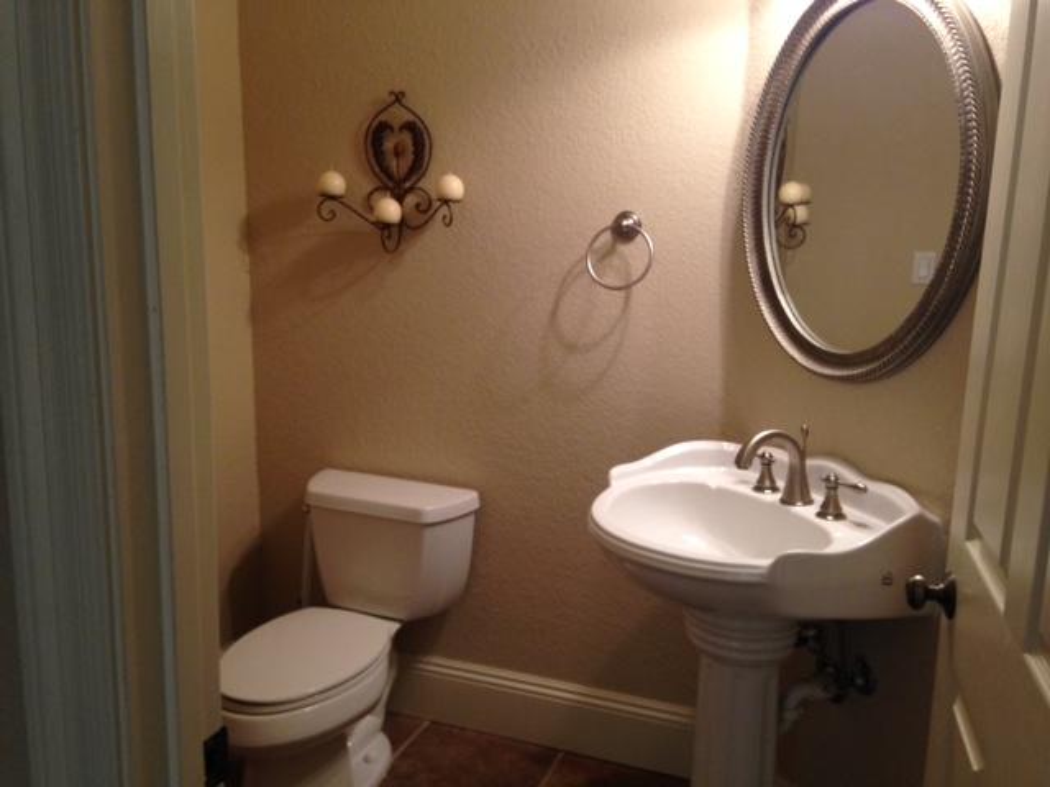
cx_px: 525
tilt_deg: -11.9
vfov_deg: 42.9
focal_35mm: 33
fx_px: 1001
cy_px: 394
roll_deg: -1.6
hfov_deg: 55.4
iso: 100
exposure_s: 1/20
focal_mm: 4.12
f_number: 2.4
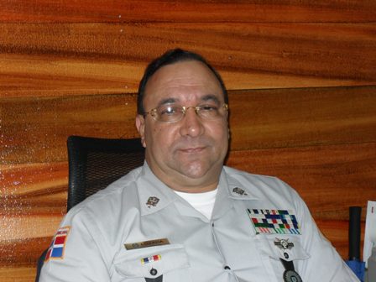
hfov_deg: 24.4
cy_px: 141
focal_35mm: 80
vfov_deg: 18.4
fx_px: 869
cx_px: 188
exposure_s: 1/60
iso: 200
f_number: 4.4
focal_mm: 14.1
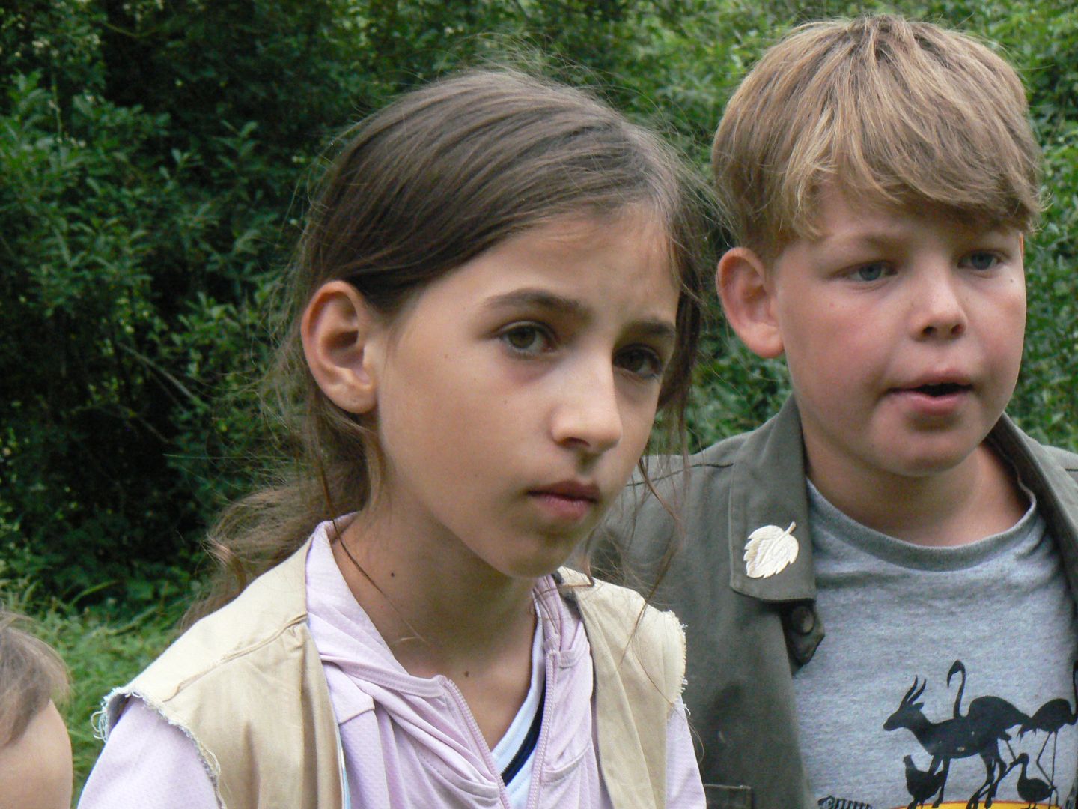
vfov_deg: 12.7
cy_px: 404
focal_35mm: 117
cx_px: 539
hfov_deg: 16.8
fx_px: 3644
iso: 400
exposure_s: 1/250
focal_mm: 19.5
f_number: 5.6
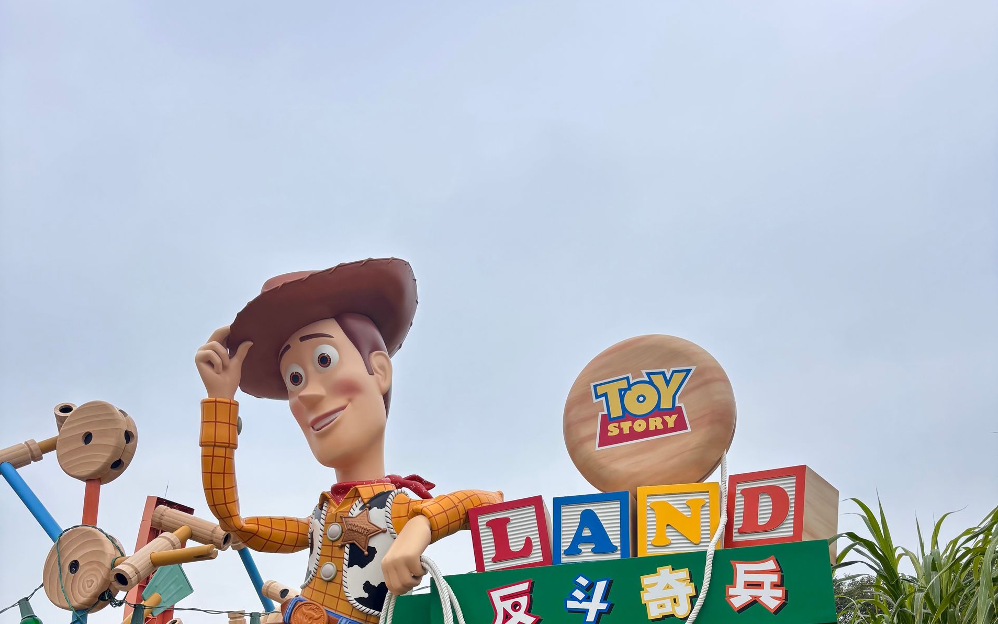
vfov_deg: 32.9
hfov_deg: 52.7
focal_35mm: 37
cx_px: 500
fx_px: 1006
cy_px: 548
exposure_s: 1/2288
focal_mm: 5.96
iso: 50
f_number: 1.6
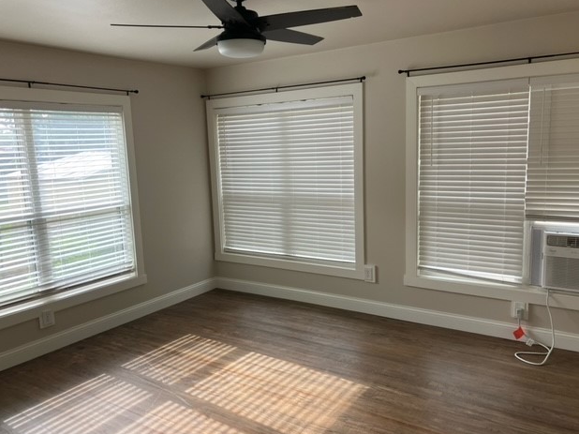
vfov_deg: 48.2
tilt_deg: -8.1
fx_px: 485
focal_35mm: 29
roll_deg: +2.2
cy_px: 218
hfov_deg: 61.7
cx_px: 282
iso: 40
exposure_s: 1/121
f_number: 1.8
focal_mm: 3.99
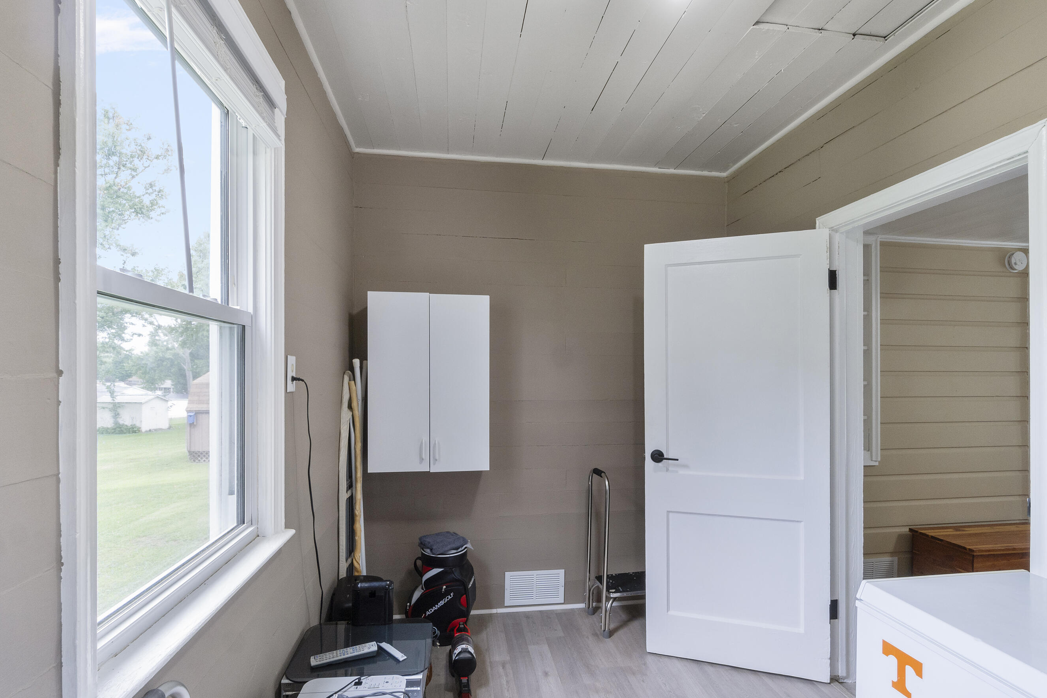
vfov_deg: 70.4
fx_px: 494
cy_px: 363
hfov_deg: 93.2
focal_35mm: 17
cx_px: 542
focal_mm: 10
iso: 320
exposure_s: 1/15
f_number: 9
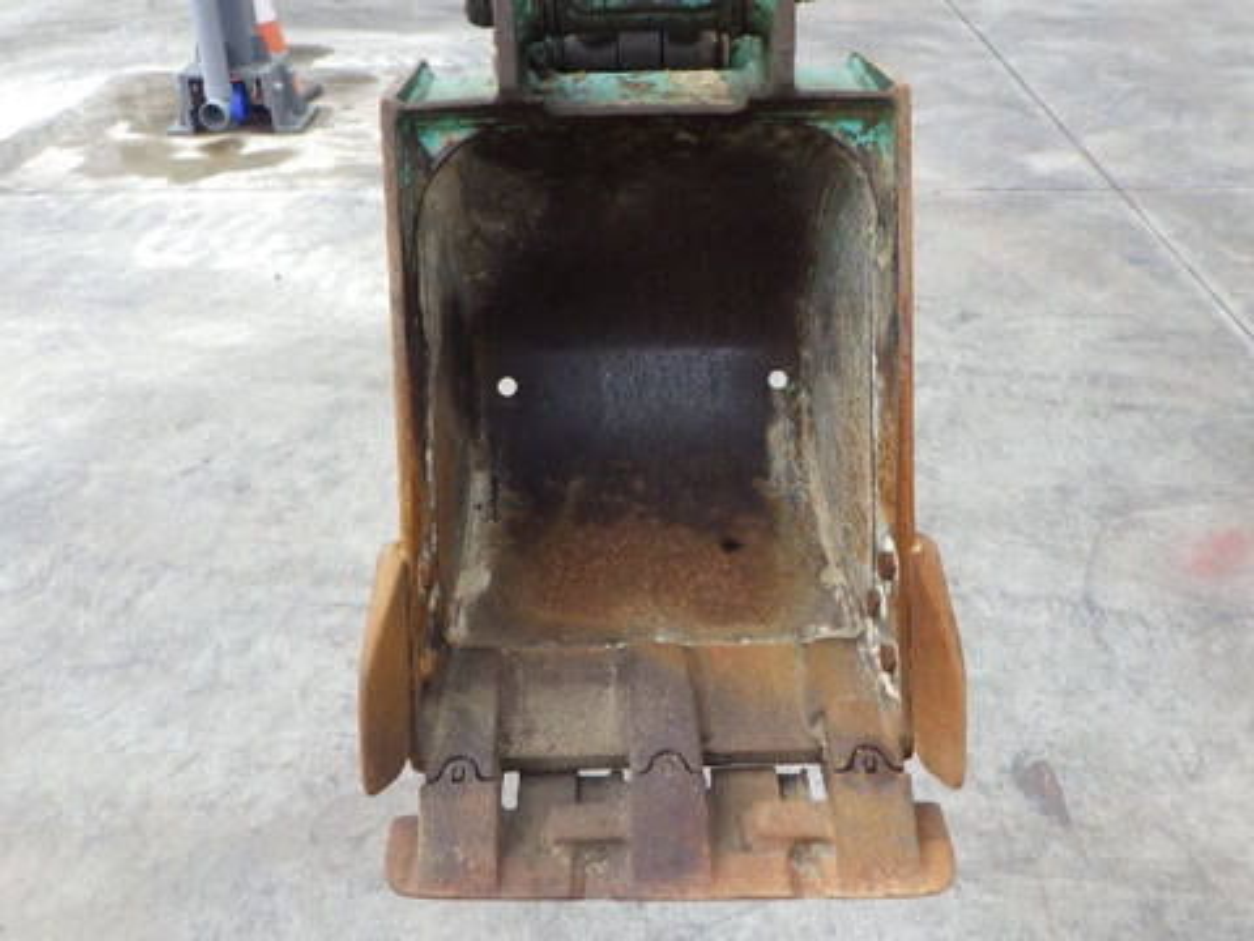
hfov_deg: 54.0
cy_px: 470
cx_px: 627
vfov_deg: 41.8
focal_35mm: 34
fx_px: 1232
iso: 125
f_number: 3.8
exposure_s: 1/125
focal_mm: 6.1
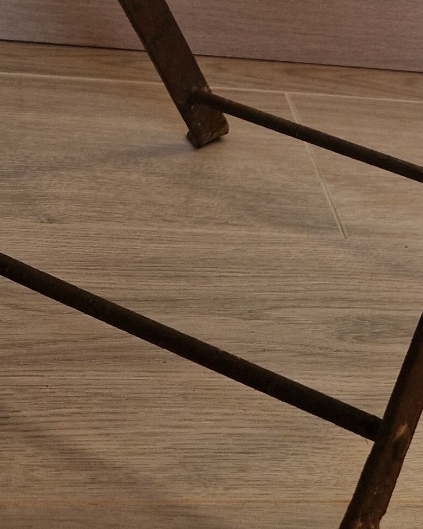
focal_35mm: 92
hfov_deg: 16.3
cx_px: 455
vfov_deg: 18.9
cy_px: -209
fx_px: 1439
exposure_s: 1/218
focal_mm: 5.4
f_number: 1.8
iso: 50
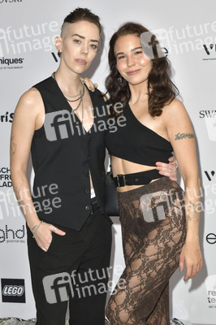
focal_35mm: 72
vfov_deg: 28.1
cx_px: 108
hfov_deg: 18.9
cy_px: 162
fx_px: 649
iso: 400
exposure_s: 1/250
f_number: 8
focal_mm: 60
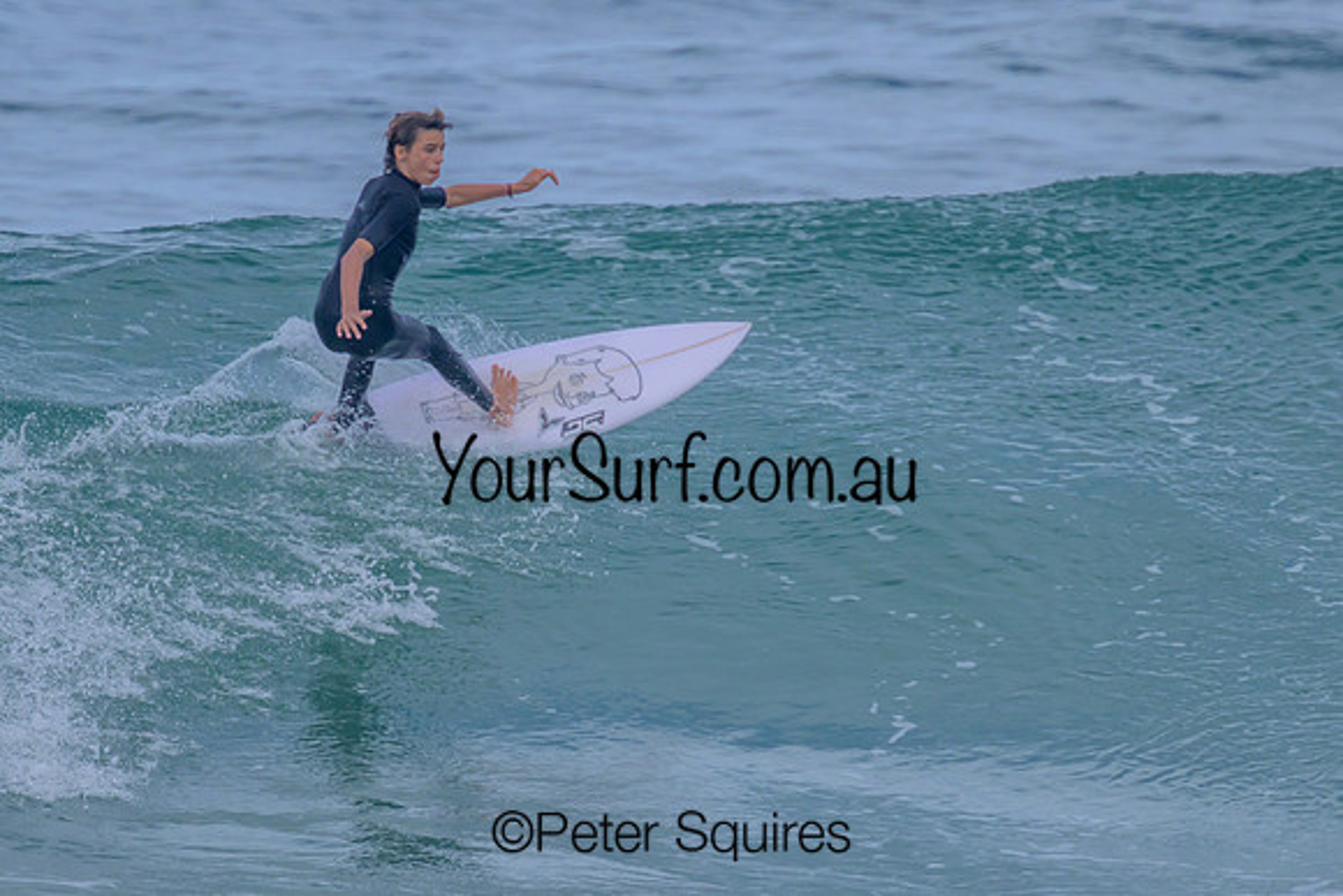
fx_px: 40173
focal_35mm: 1077
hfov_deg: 1.9
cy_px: 509
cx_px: 602
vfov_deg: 1.3
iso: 1100
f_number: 11
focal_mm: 800
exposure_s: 1/2000
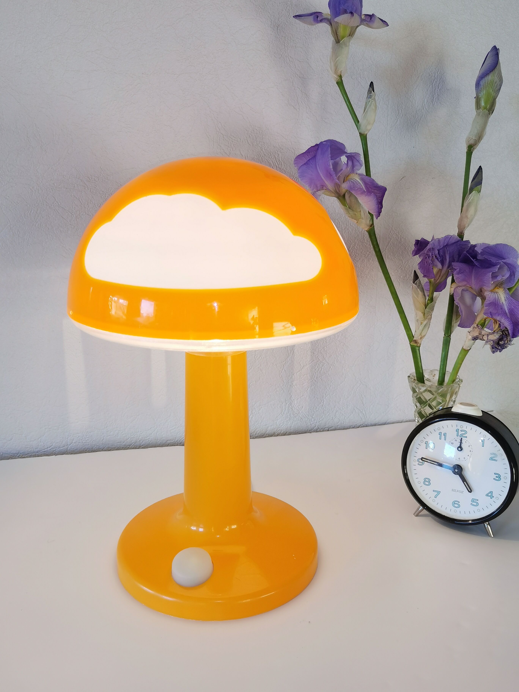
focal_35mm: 31
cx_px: 260
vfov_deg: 58.4
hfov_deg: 45.4
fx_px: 620
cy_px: 346
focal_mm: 5.58
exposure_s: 1/100
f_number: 1.8
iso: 64
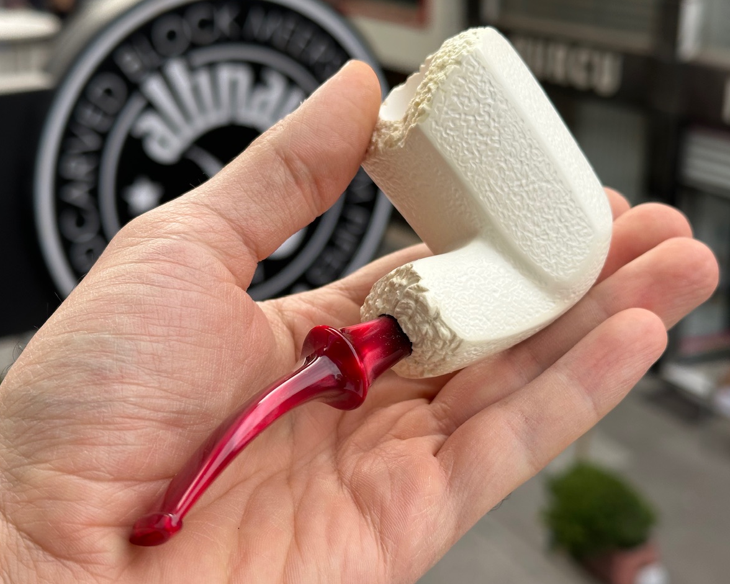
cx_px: 339
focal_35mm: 51
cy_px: 294
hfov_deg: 36.6
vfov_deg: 29.7
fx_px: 1102
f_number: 1.78
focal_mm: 6.86
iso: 64
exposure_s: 1/872
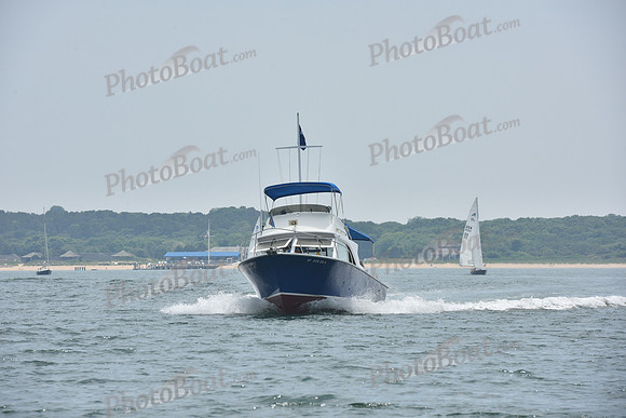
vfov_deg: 6.9
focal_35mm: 200
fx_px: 3478
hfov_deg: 10.3
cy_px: 209
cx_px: 313
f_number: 11
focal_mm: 200
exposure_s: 1/1000
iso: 250
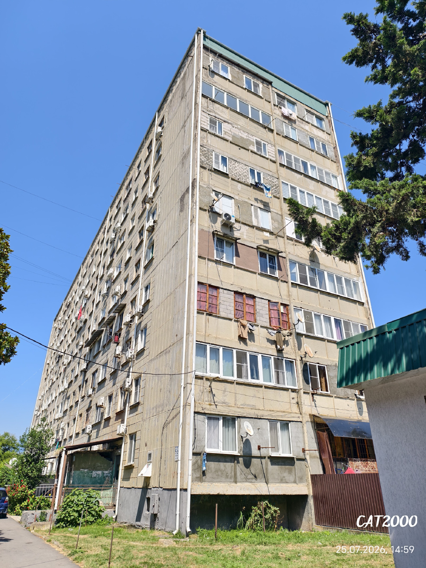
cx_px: 213
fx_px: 377
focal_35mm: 23
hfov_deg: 58.9
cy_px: 284
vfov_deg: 73.9
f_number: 1.57
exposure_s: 1/2755
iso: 72
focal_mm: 6.54
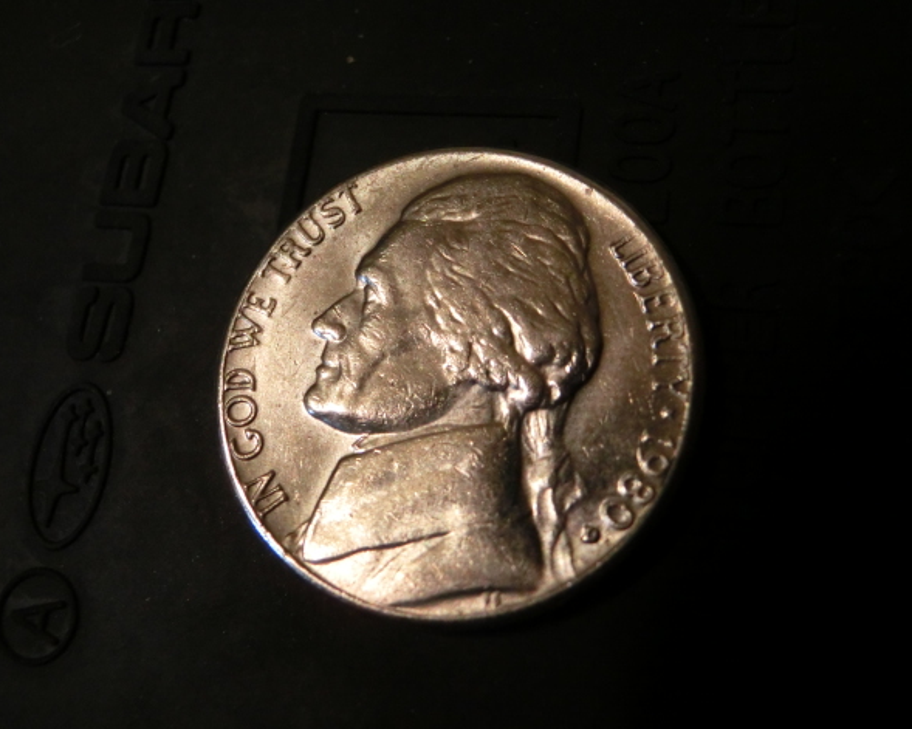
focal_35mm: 35
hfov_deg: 51.5
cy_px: 368
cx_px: 478
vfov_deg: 42.2
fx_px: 945
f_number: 3.7
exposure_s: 1/100
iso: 800
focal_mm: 5.93
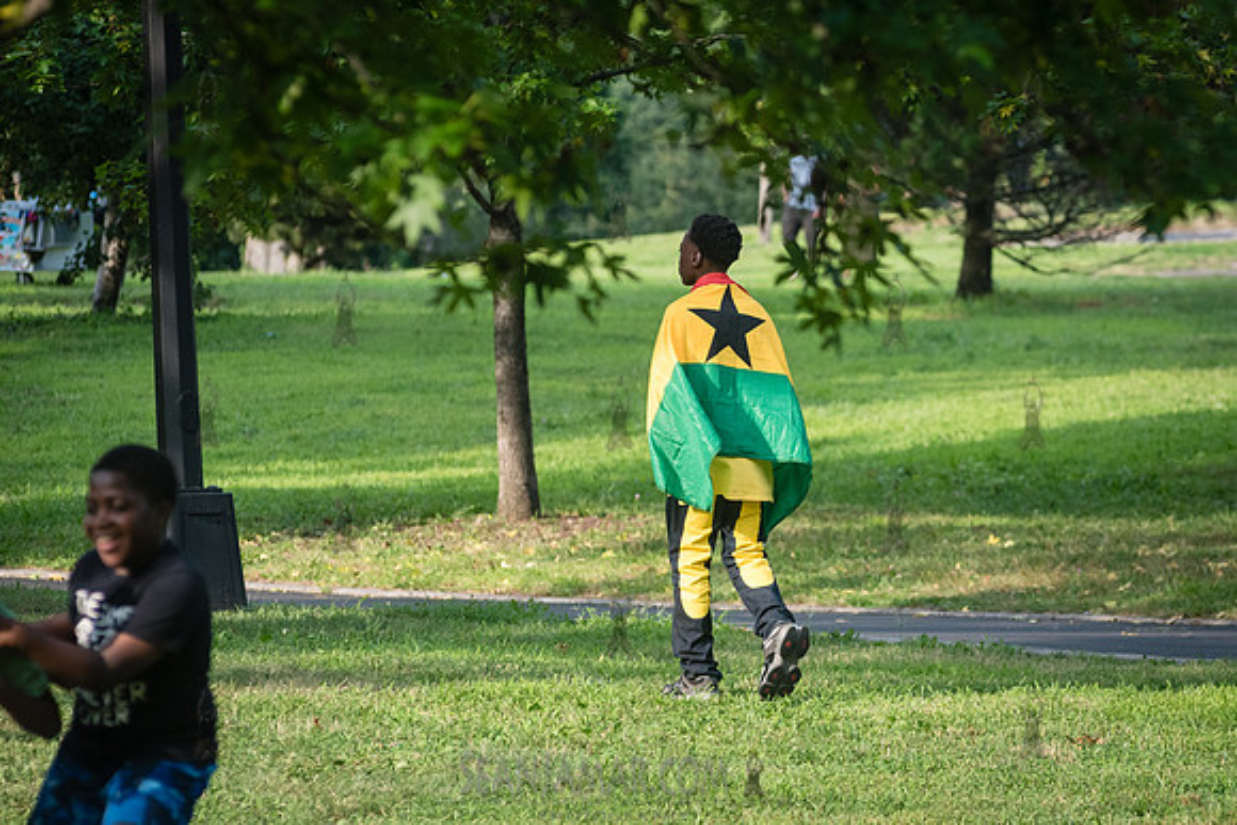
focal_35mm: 259
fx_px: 8892
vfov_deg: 5.3
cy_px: 435
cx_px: 940
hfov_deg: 7.9
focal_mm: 170
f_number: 5
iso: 1000
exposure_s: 1/1250
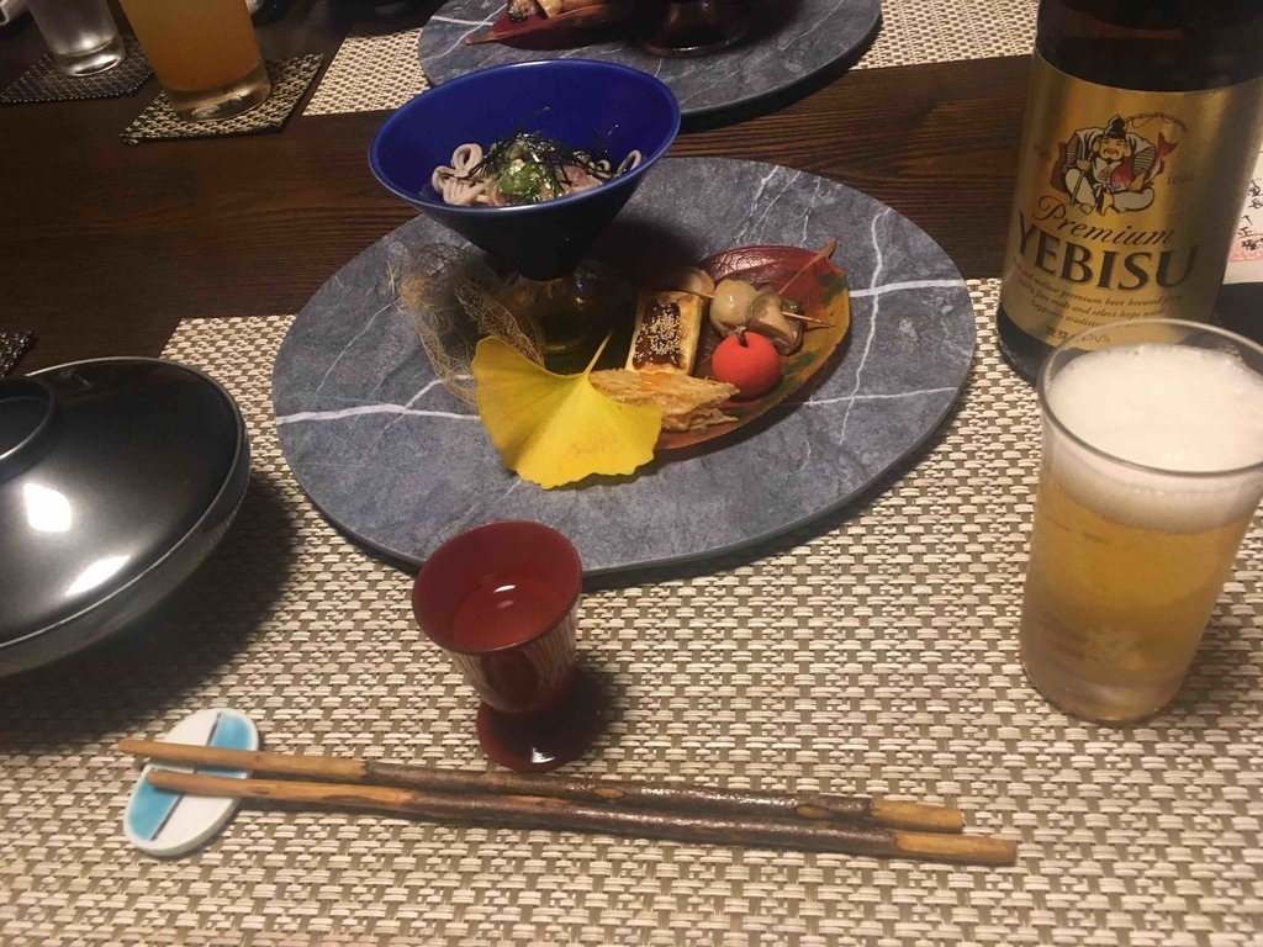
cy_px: 474
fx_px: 1058
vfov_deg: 48.2
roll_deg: +7.9
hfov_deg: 61.7
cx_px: 632
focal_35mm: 29
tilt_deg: -42.6
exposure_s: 1/30
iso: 100
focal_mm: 4.15
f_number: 2.2
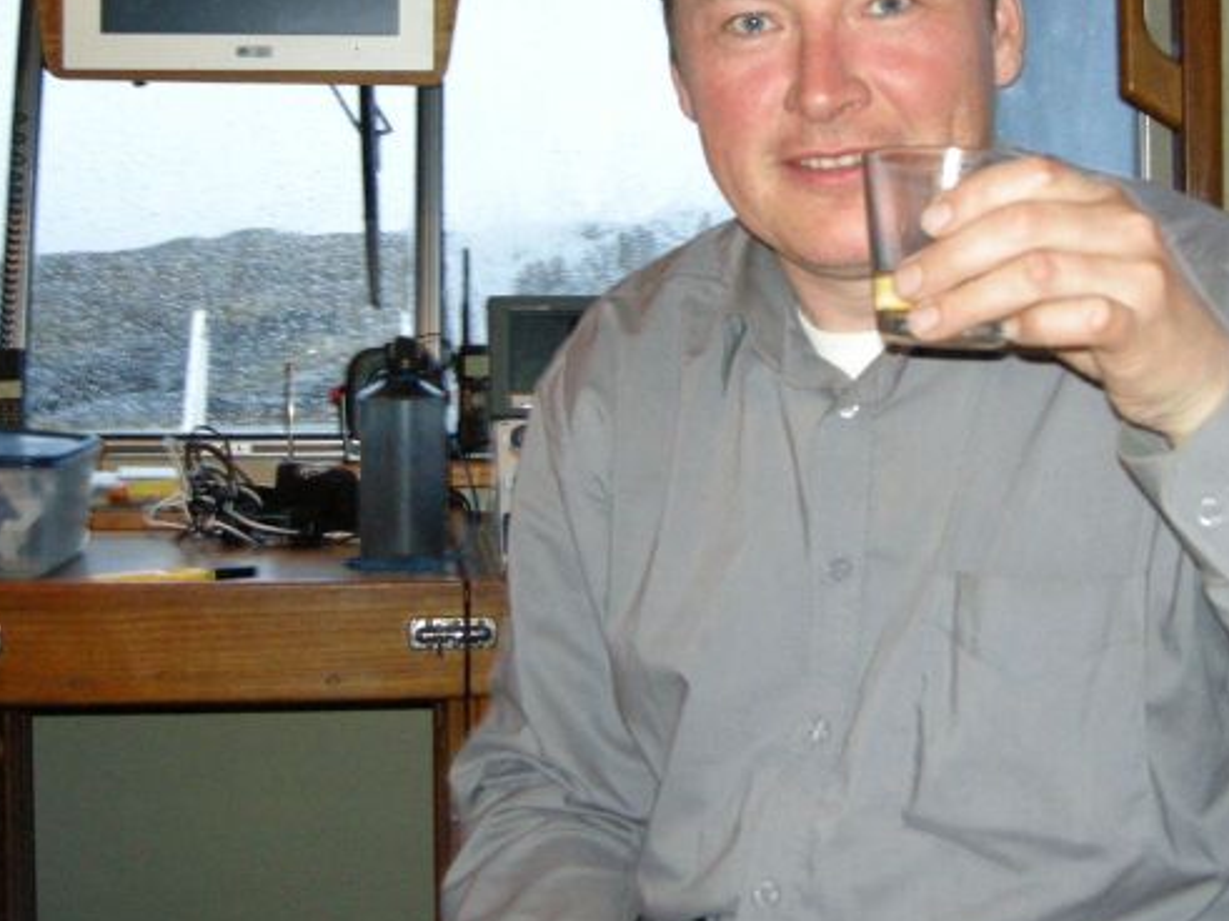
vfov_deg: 25.3
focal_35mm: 57
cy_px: 220
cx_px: 801
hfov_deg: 33.5
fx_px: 2023
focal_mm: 7.5
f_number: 2.7
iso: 400
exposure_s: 1/2.7
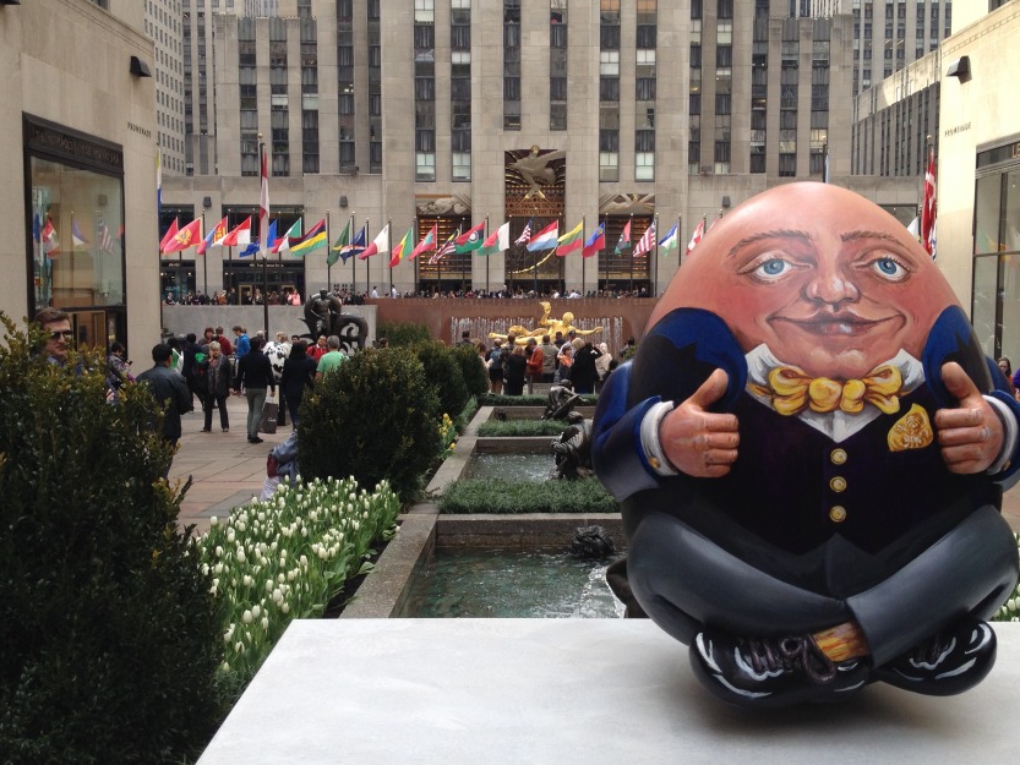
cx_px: 524
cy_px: 356
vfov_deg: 33.6
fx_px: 1267
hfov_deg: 43.8
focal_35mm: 43
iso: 50
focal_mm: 4.28
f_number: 2.4
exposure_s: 1/221
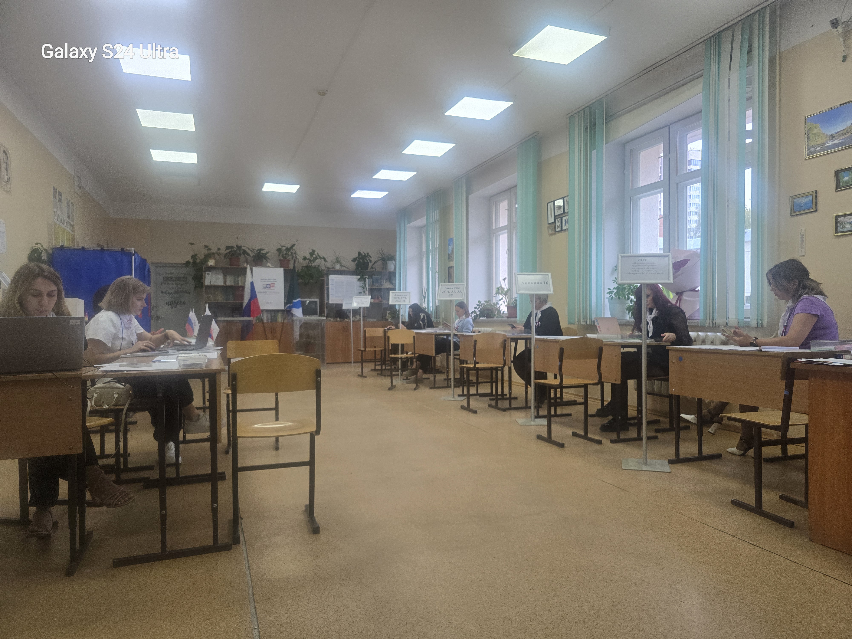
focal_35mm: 23
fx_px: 566
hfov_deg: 73.9
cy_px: 320
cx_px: 426
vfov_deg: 58.9
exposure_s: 1/180
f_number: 1.7
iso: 200
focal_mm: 6.3
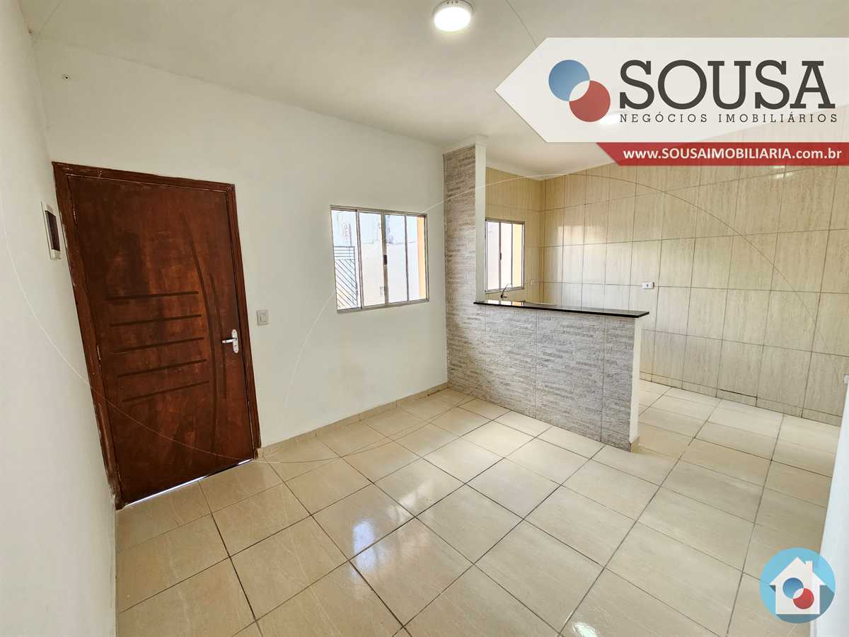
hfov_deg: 106.2
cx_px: 424
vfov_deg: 89.9
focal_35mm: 13
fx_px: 319
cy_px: 318
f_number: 2.2
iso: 100
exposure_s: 1/77
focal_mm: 2.2
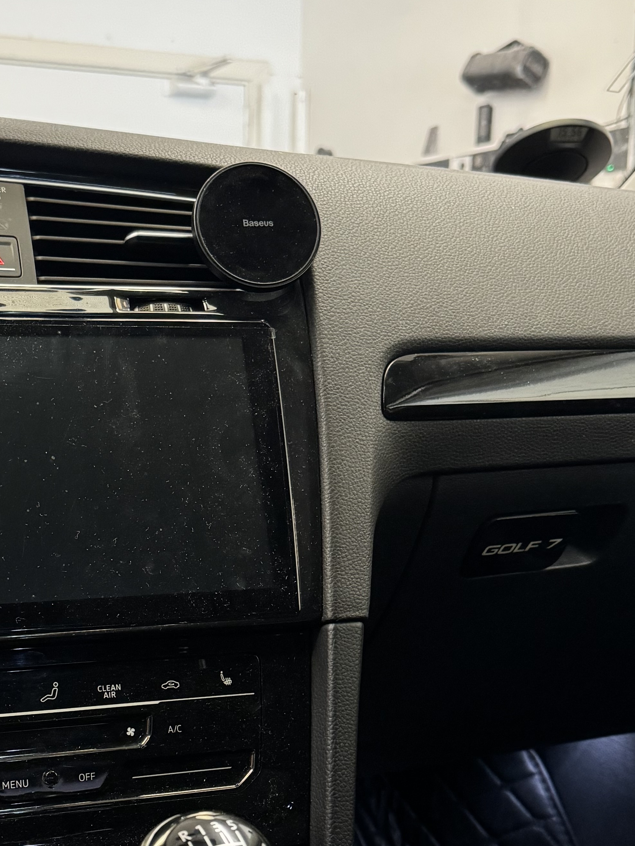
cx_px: 196
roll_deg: -0.2
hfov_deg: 27.8
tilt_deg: -10.3
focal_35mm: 52
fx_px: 1272
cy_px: 559
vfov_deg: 36.5
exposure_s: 1/50
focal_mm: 6.76
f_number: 1.78
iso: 400
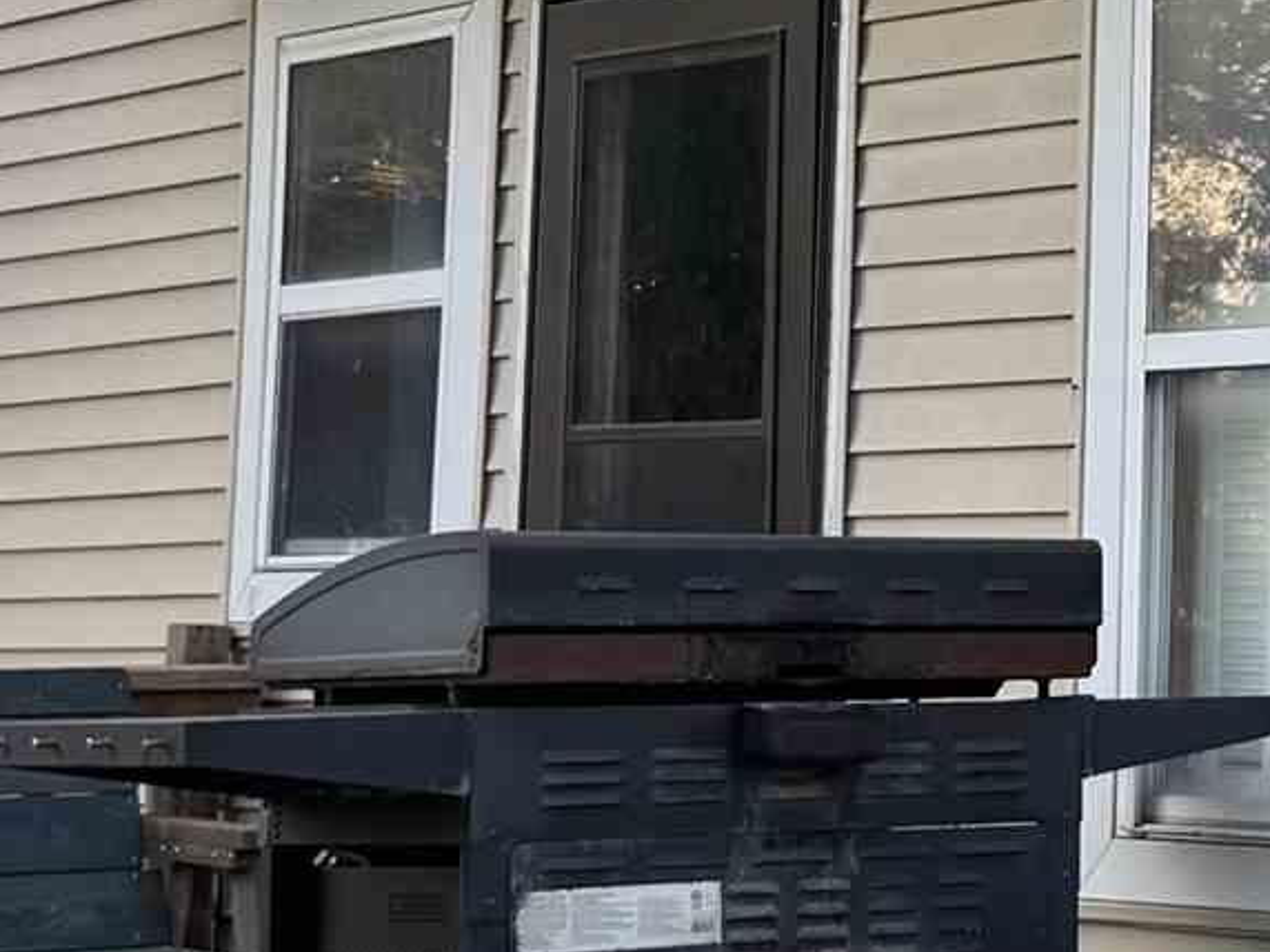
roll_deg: -0.4
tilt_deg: +4.4
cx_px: 1632
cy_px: 129
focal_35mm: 129
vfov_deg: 11.4
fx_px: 4733
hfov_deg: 14.7
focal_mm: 6.76
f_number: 1.78
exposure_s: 1/572
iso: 80
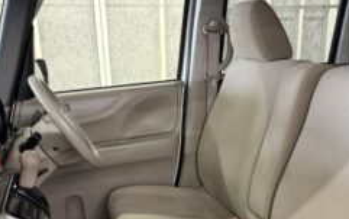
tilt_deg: -17.3
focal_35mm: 40
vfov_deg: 31.4
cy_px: 168
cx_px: 180
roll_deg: +1.4
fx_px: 381
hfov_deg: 49.2
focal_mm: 5.96
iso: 160
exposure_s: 1/50
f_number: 1.6
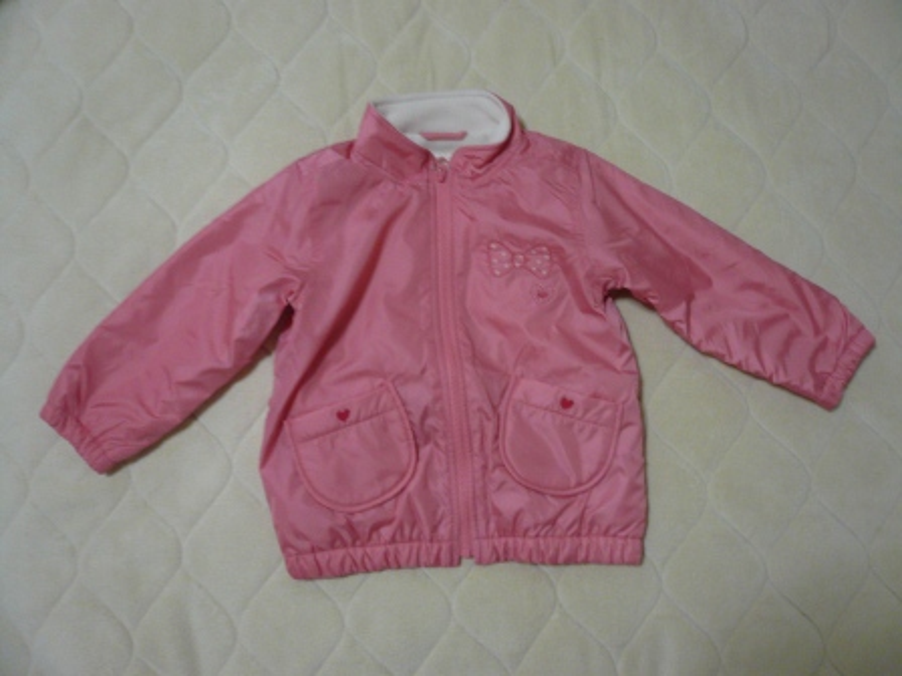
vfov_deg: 49.7
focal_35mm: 28
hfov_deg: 63.4
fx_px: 730
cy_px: 338
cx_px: 451
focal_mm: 4.6
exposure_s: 1/13
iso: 200
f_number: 2.8
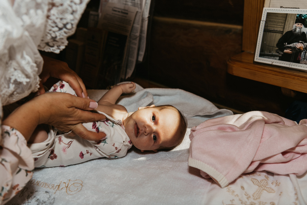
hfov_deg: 46.4
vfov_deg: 31.9
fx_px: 358
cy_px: 102
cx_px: 154
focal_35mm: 42
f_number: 4
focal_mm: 42
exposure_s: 1/160
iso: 160
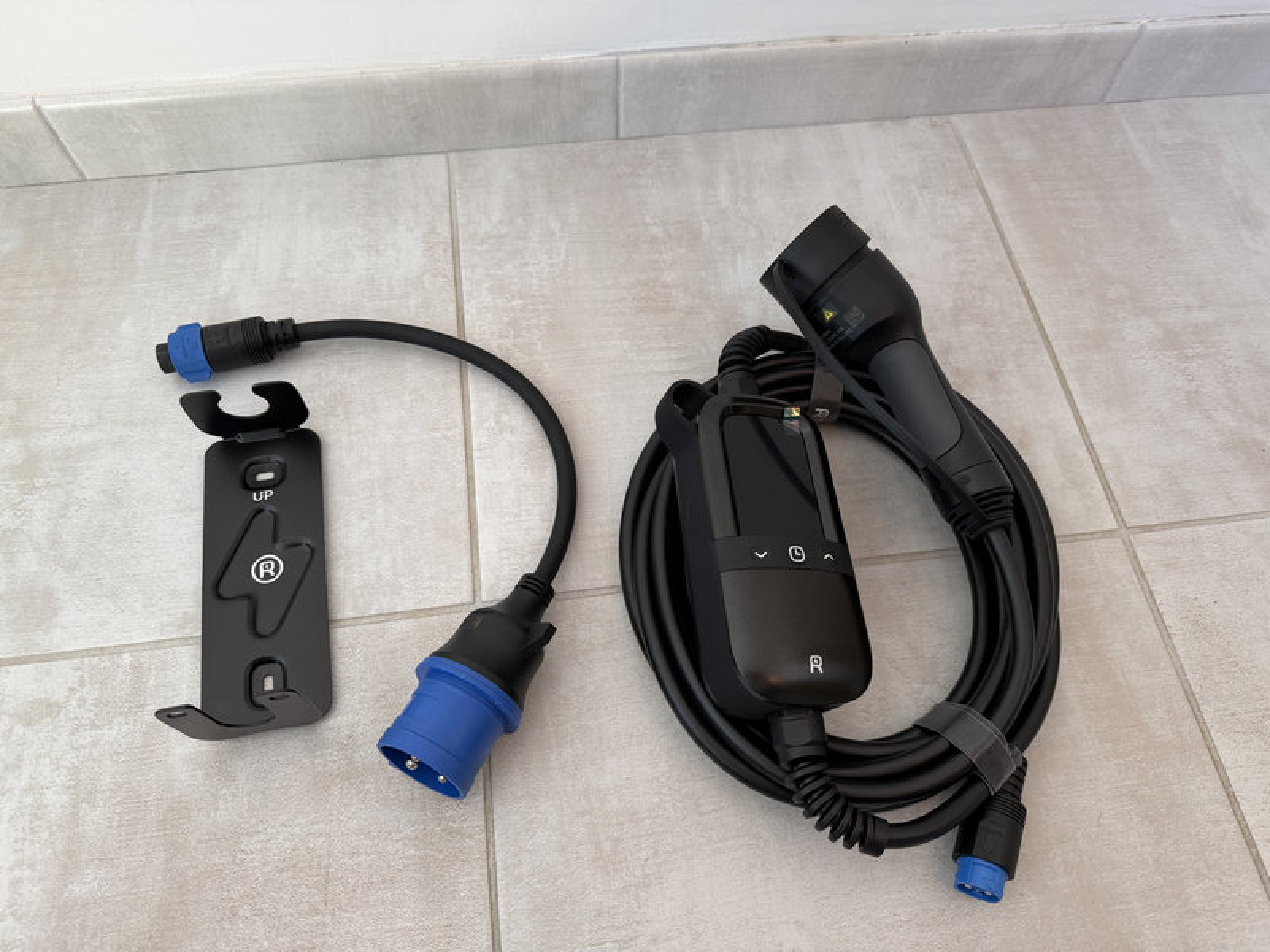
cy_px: 476
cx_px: 635
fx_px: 881
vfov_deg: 56.8
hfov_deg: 71.6
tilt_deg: -62.4
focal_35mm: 24
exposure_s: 1/121
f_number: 1.78
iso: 160
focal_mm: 6.76
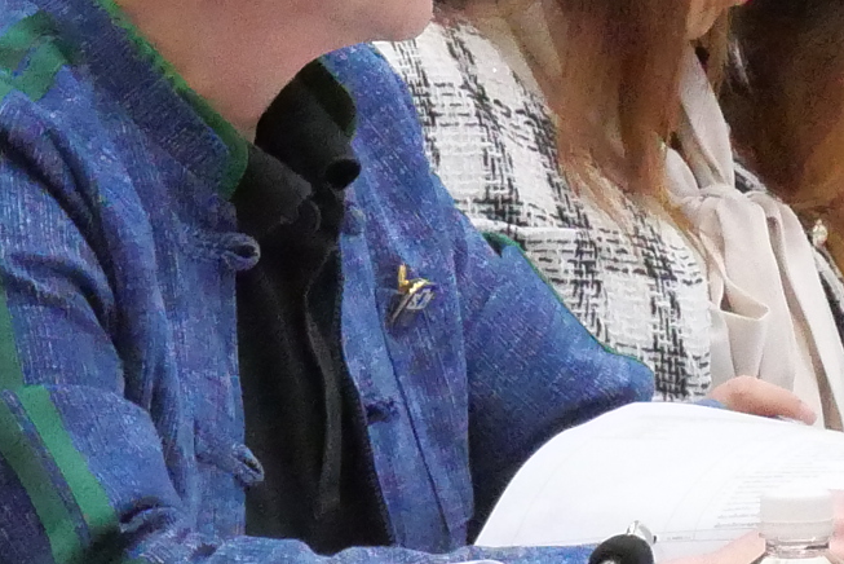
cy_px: -455
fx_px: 15198
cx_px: 2368
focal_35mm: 648
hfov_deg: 3.1
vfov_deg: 2.1
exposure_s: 1/125
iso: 6400
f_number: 5.6
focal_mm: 55
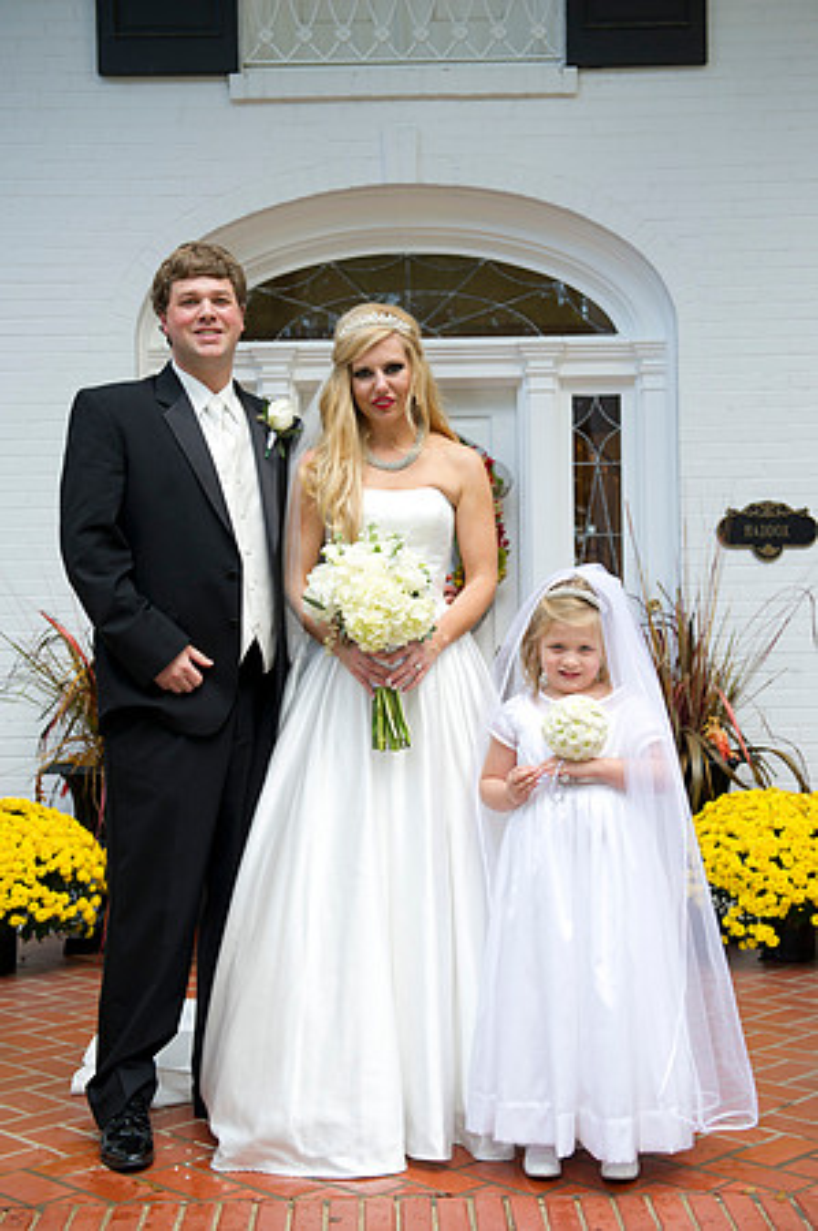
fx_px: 1640
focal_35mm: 48
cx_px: 409
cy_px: 616
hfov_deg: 28.0
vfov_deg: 41.2
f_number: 5
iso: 400
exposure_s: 1/200
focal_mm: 48
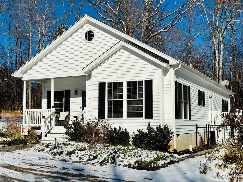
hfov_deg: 39.7
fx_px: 337
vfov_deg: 30.3
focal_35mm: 48
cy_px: 91
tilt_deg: +5.2
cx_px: 122
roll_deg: -0.4
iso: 80
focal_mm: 6.86
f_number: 1.78
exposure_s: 1/29412
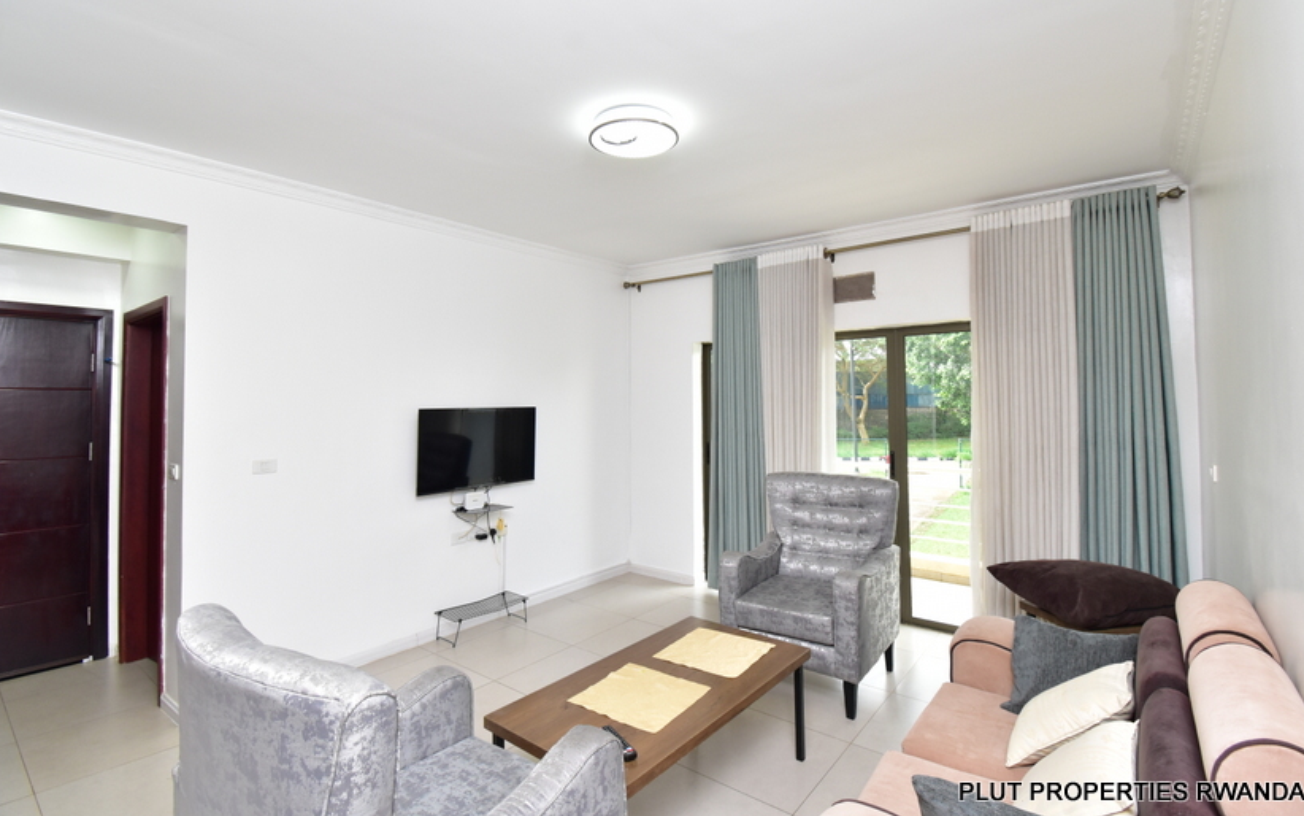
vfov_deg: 71.2
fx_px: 569
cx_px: 658
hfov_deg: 97.8
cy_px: 379
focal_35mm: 16
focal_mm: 10
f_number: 8
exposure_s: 1/50
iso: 800
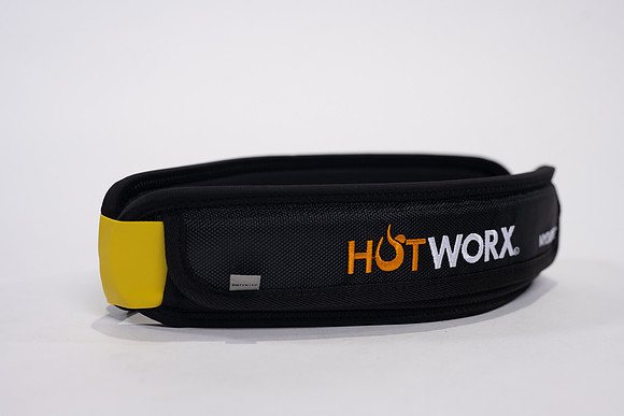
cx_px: 312
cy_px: 208
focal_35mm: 50
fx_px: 867
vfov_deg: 27.0
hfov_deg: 39.6
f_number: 4
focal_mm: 50
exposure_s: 1/125
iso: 200
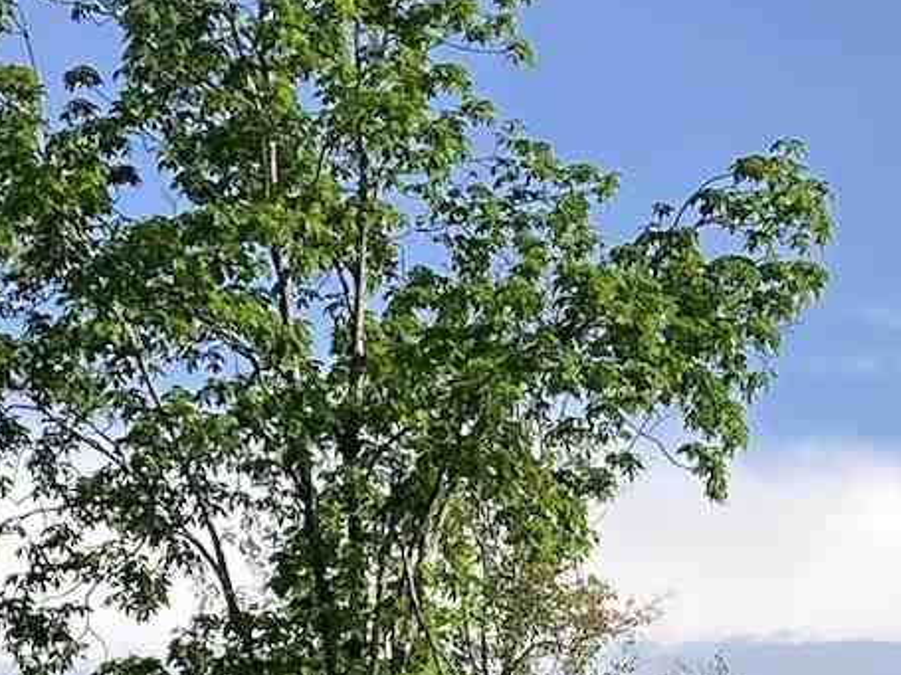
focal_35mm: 189
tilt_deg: +1.2
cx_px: 1380
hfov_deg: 10.1
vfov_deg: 7.4
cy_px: 1544
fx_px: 4918
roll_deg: +0.1
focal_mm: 3.99
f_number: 1.8
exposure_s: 1/1799
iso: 32
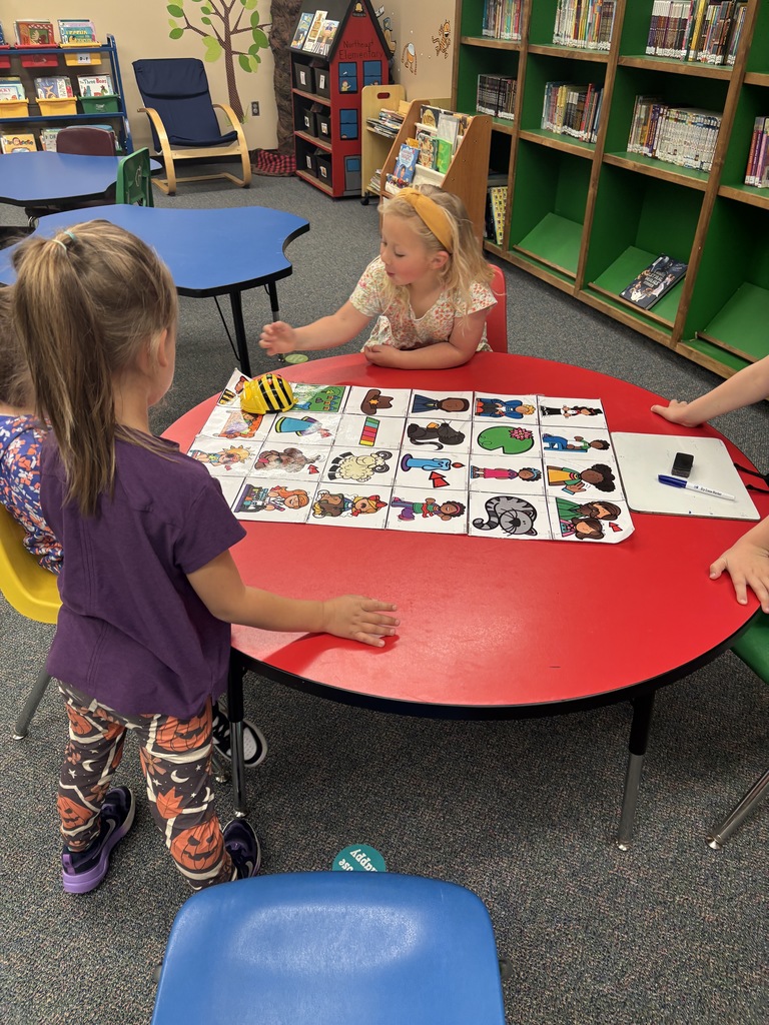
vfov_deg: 67.3
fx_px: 770
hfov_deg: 53.1
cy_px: 512
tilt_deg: -32.1
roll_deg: -0.3
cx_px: 384
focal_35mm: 26
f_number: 1.6
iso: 125
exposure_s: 1/60
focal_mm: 5.96
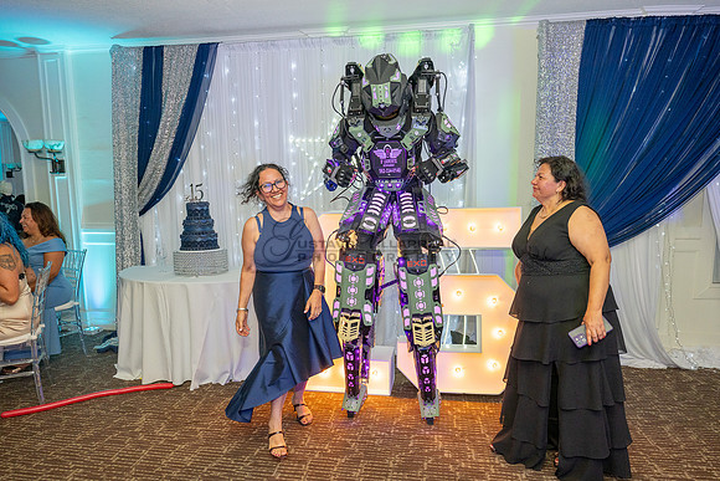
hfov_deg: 71.5
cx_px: 360
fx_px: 500
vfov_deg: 51.3
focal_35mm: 25
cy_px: 240
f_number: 4.5
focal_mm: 25
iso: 1250
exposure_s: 1/200
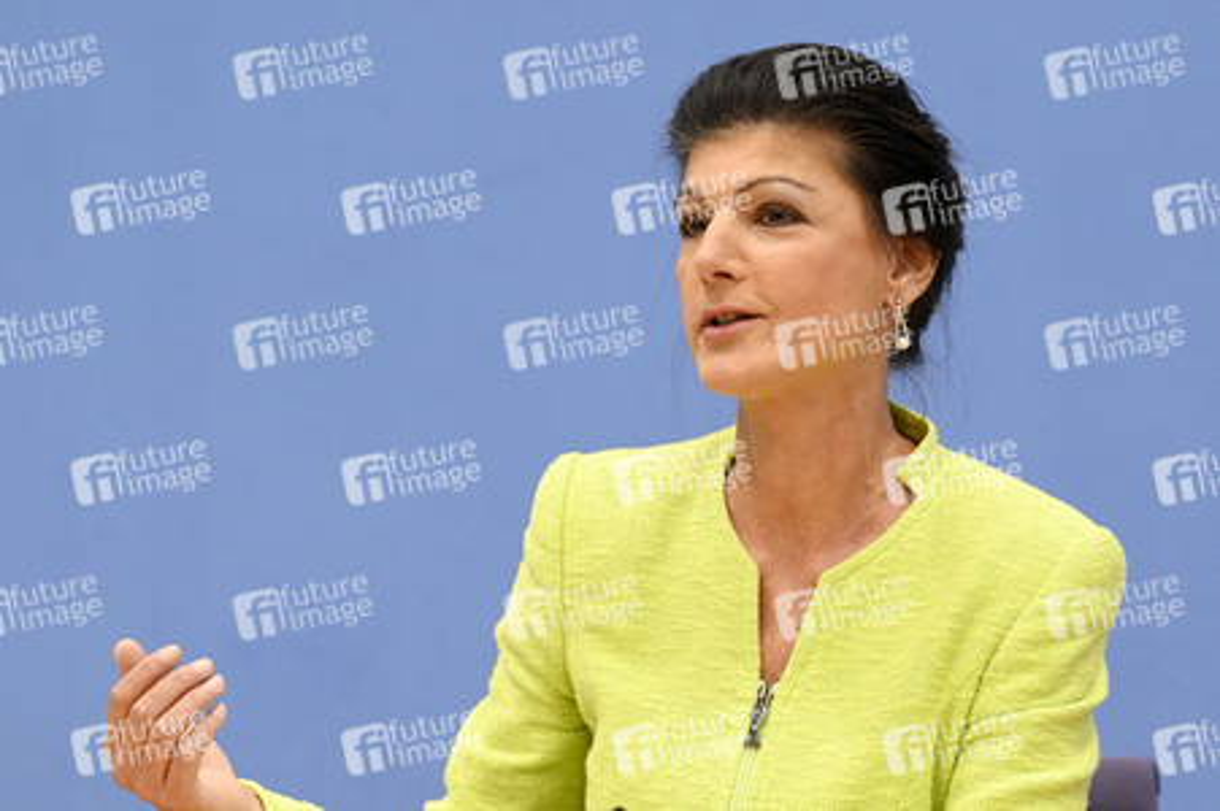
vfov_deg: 12.4
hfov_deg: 18.6
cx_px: 610
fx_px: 3725
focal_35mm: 110
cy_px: 406
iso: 5000
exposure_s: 1/640
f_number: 5.6
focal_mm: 110
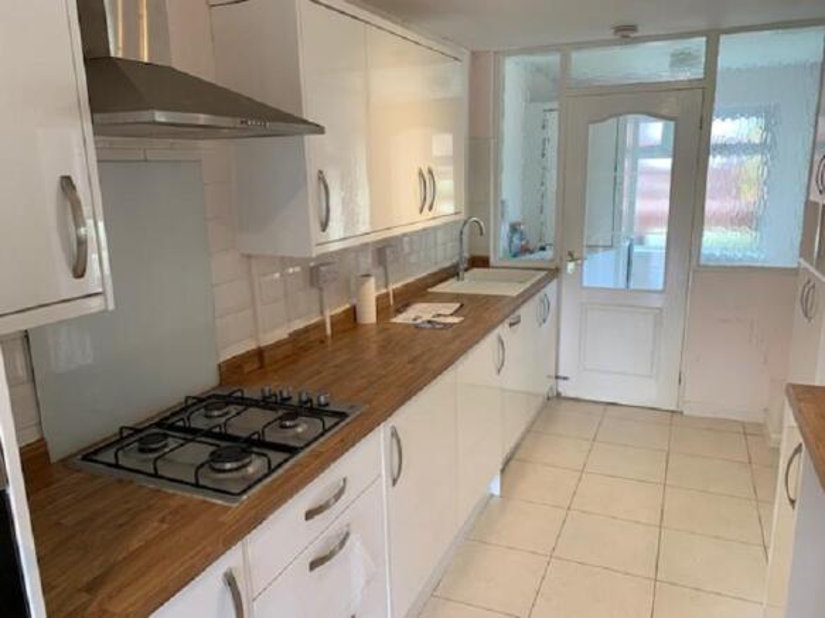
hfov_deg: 67.3
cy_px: 309
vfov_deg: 53.0
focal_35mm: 26
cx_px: 412
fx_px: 620
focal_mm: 4.25
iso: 50
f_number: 1.8
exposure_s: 1/100
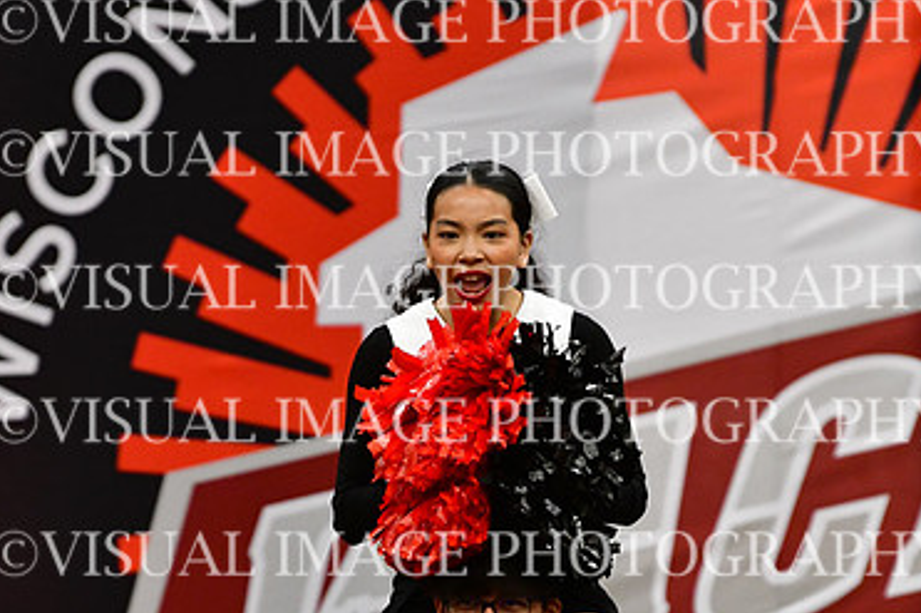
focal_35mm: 469
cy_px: 620
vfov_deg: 2.9
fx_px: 11993
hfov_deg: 4.4
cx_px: 470
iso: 4000
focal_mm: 200
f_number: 3.5
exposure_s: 1/500
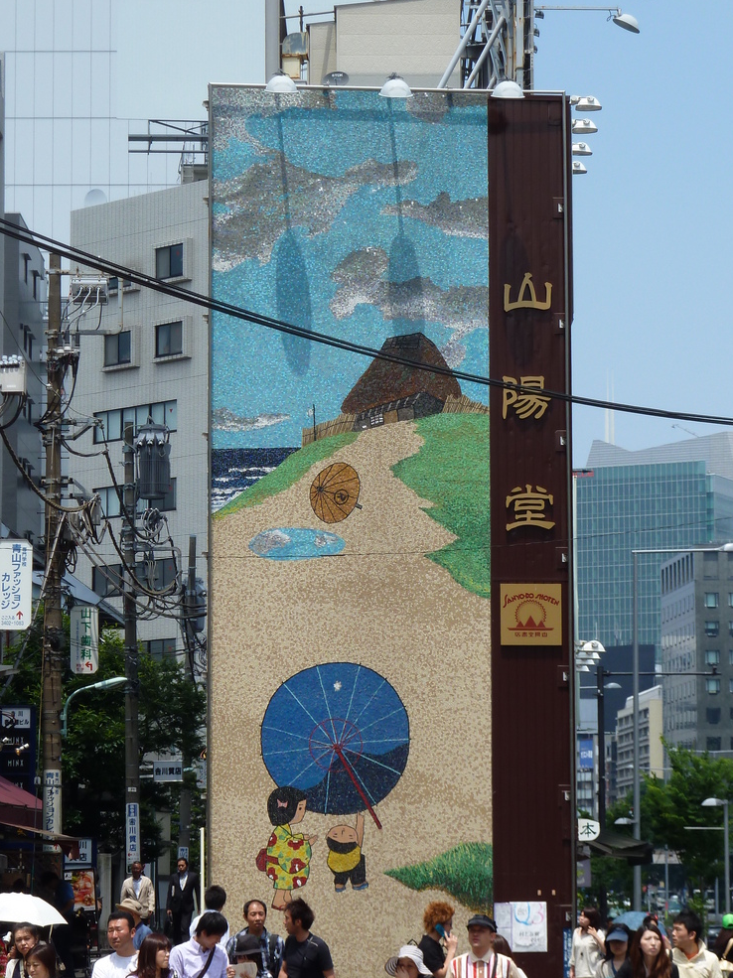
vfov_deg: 16.8
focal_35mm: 117
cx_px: 373
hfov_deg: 12.7
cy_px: 489
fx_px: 3305
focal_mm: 15.8
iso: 80
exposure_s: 1/500
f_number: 4.3
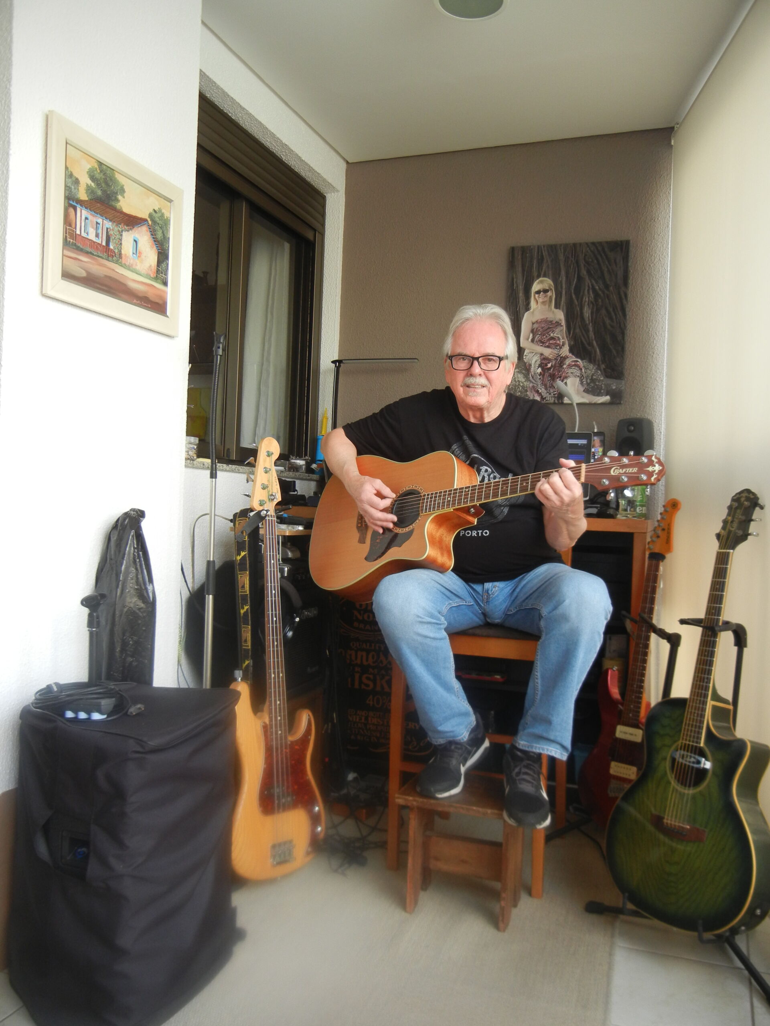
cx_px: 385
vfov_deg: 60.0
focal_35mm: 30
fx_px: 890
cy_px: 513
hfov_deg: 46.8
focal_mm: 5.4
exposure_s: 1/36
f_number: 3.5
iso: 167
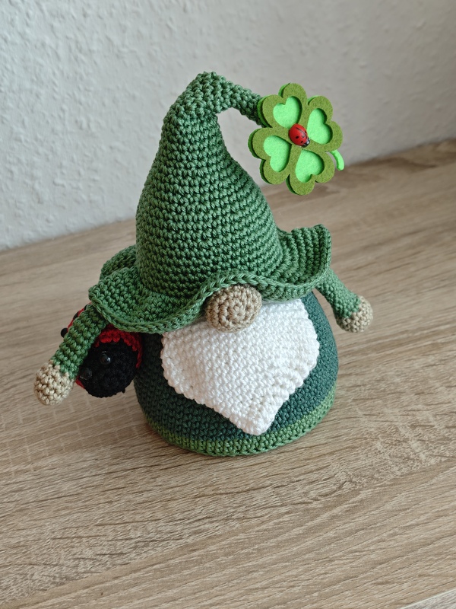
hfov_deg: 28.6
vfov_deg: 37.5
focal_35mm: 51
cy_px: 304
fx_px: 896
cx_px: 228
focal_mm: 6.55
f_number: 1.62
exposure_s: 1/102
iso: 320
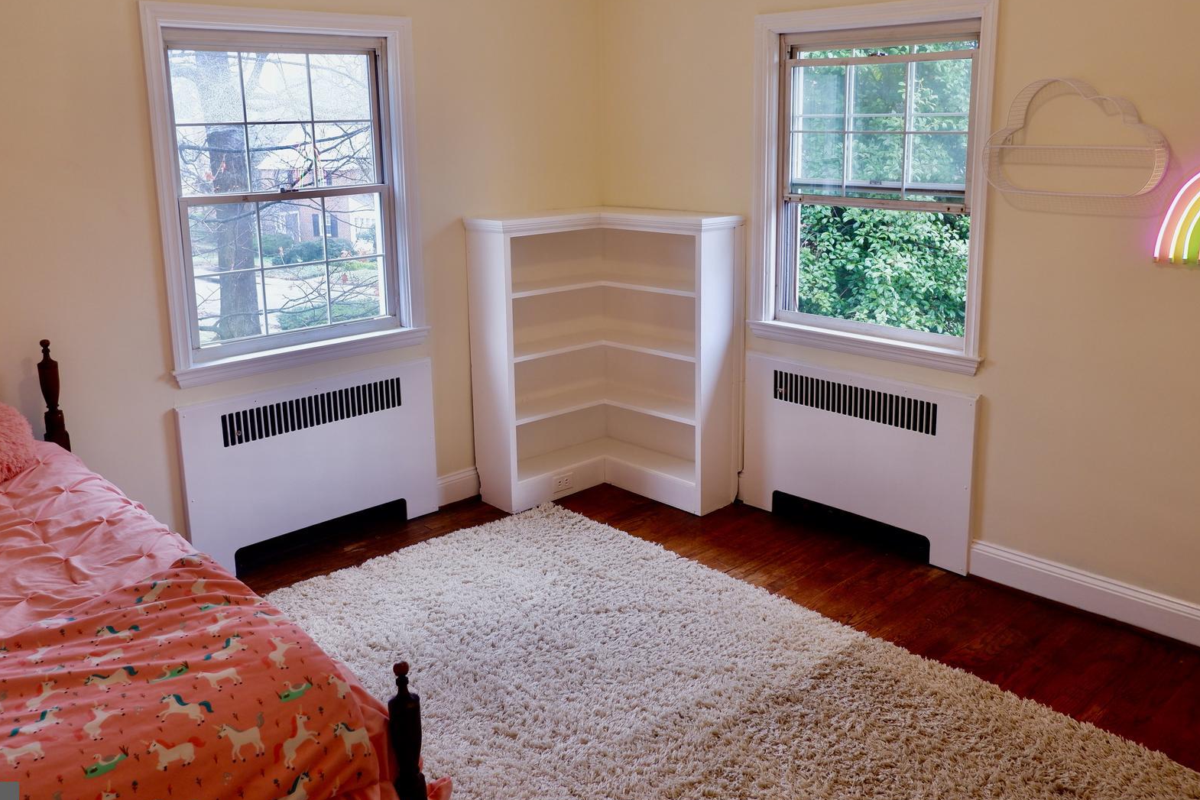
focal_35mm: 30
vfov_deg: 43.4
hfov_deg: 61.9
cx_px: 632
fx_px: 1000
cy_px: 316
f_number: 3.5
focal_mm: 15
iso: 200
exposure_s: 1/42
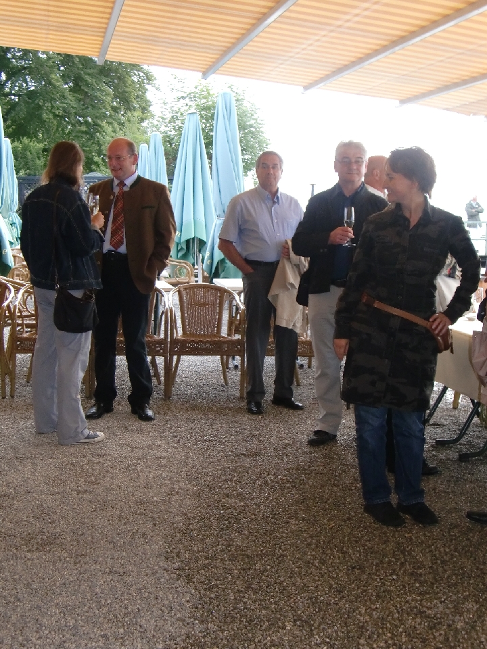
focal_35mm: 46
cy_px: 324
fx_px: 863
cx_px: 244
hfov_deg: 31.5
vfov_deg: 41.2
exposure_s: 1/60
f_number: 3.3
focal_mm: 8.2
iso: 320
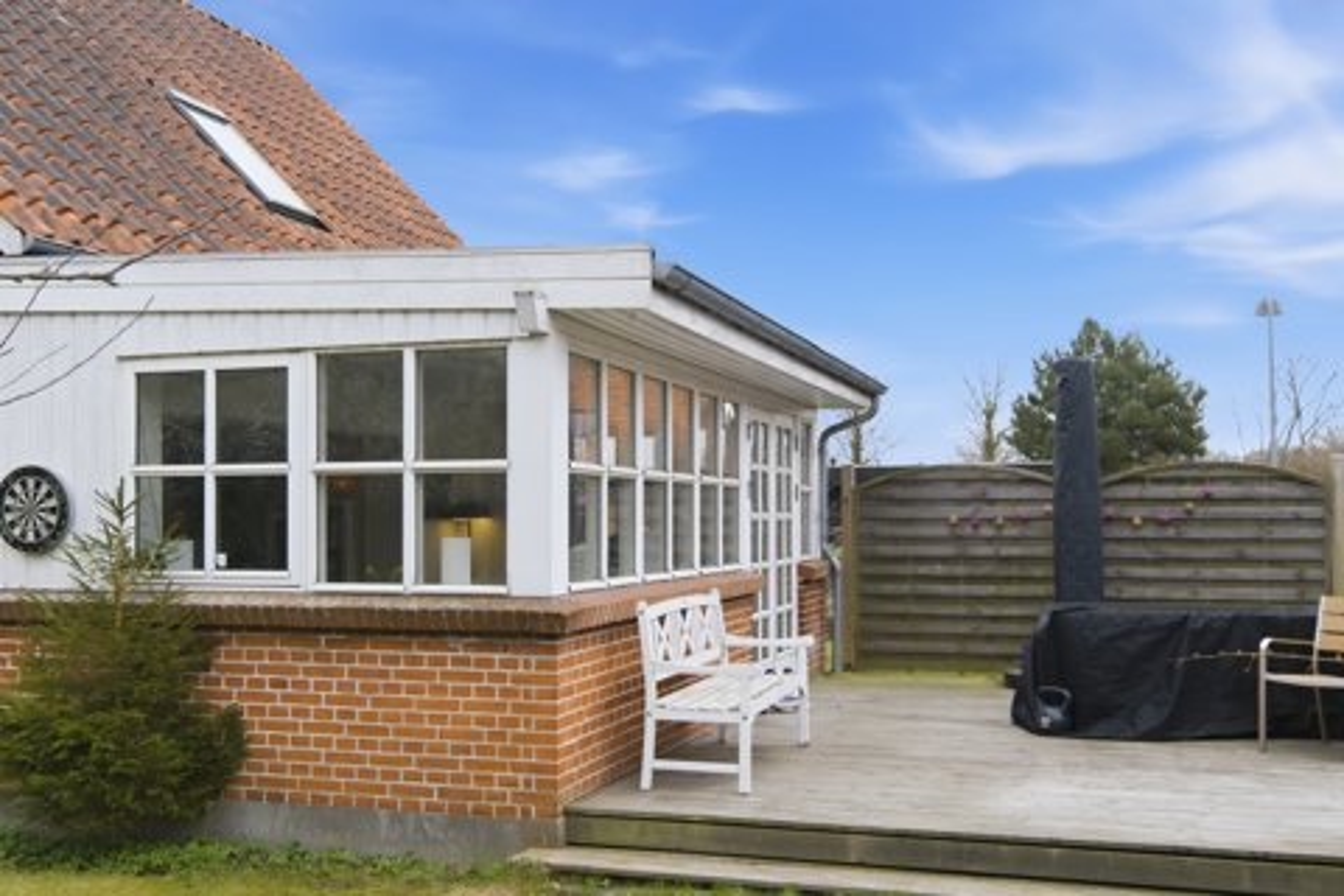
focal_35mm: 36
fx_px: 1344
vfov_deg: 36.9
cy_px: 448
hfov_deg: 53.1
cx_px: 672
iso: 200
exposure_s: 1/100
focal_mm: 24
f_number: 8
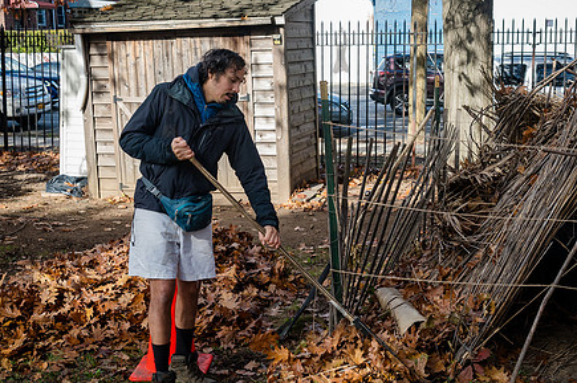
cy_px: 166
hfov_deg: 37.5
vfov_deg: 25.4
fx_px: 849
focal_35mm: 53
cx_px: 330
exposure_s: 1/500
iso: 1000
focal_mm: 35
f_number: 6.3
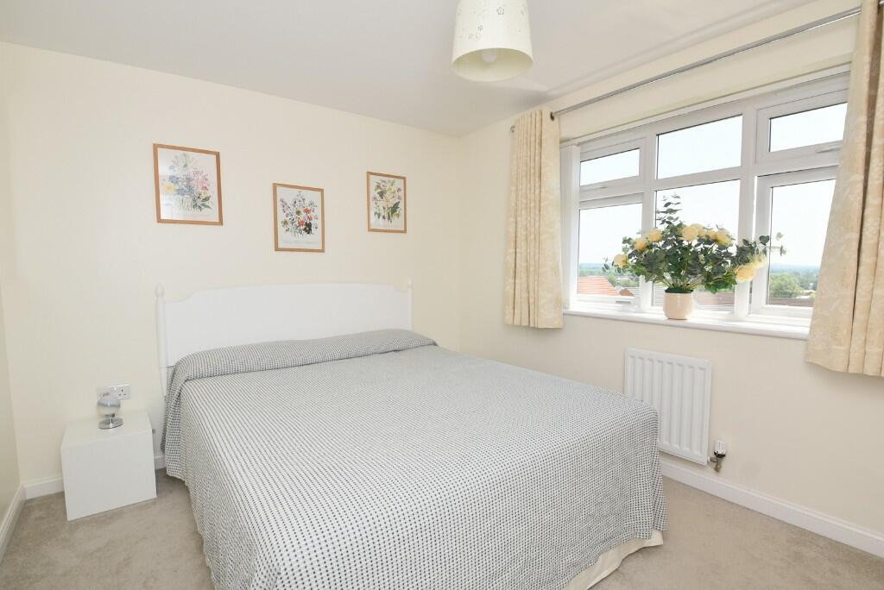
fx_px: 369
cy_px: 295
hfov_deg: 100.4
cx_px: 442
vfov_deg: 77.4
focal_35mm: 15
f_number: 6.3
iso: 100
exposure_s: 1/200
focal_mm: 10
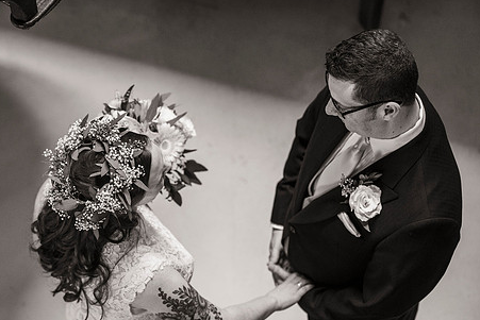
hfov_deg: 22.6
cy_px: 201
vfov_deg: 15.2
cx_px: 199
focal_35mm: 90
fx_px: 1200
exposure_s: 1/160
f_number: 2.8
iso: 1600
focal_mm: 70
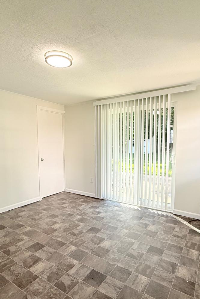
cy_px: 157
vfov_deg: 81.1
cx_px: 106
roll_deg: +0.4
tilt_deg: -3.7
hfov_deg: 59.5
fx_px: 175
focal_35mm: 21
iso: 125
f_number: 2.2
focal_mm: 2.22
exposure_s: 1/120
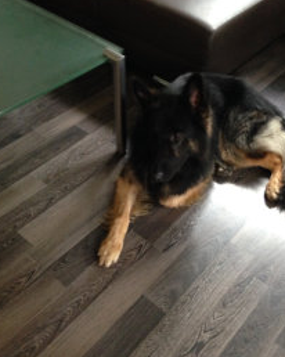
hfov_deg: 34.1
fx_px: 464
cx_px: 158
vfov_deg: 42.0
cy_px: 177
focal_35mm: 44
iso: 400
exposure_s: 1/20
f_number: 2.4
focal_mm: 4.12
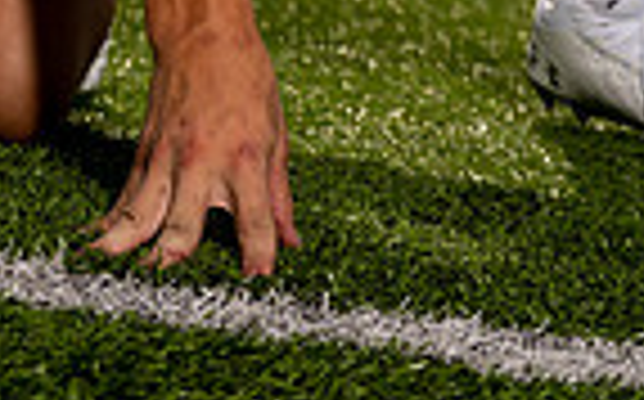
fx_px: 2472
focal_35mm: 141
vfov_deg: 8.6
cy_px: -512
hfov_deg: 14.8
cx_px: 297
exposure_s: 1/1250
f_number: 4.5
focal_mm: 44
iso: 100
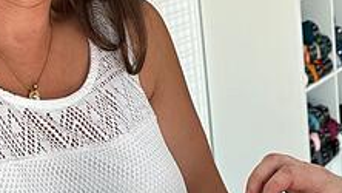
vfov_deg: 11.9
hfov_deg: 20.2
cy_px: 79
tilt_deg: -12.5
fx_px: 925
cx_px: 350
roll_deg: +3.0
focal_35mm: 102
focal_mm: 5.96
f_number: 1.6
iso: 50
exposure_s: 1/388
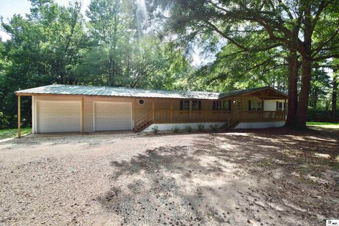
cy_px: 113
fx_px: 141
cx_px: 170
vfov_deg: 77.3
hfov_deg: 100.4
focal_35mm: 15
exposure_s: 1/250
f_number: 8
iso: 200
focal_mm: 10
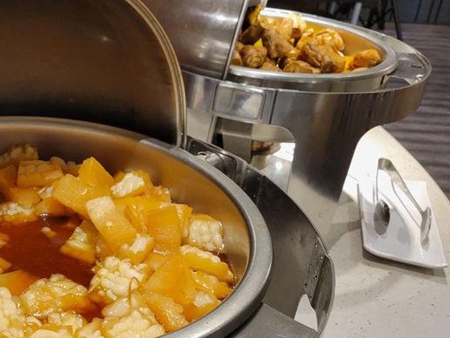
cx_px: 47
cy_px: 161
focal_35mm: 50
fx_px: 650
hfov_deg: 35.9
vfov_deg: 29.1
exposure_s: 1/60
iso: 200
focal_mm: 5.4
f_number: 1.8
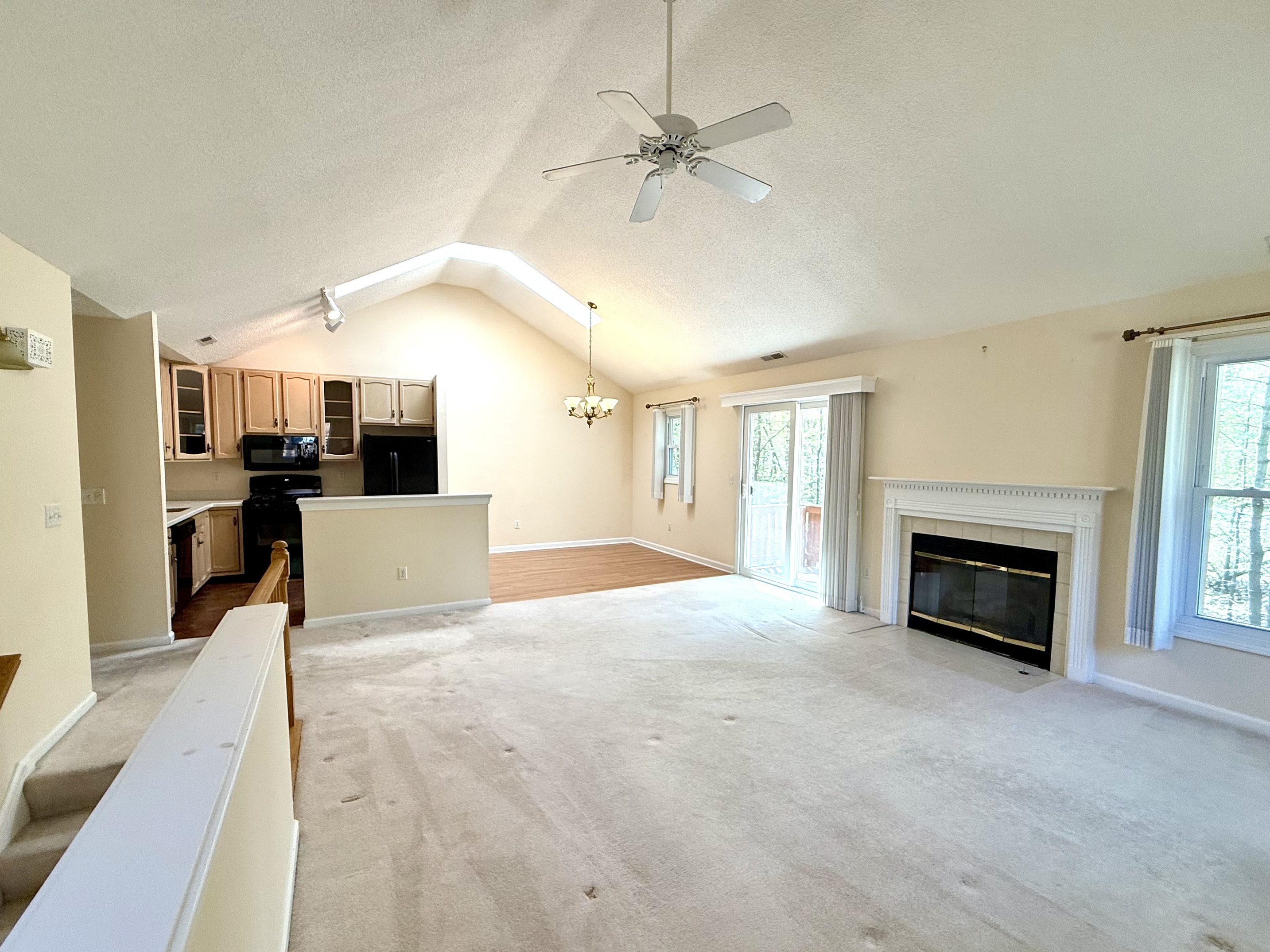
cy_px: 490
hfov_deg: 98.2
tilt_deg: -3.4
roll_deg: -0.4
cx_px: 618
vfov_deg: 81.7
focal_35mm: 15
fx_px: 550
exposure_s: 1/120
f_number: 2.2
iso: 100
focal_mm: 2.22
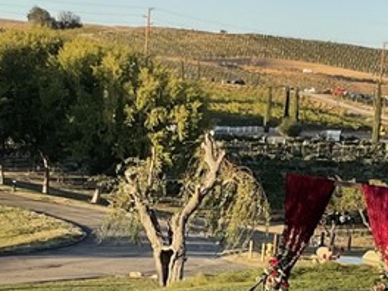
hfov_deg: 17.9
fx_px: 1233
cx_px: 245
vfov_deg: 13.4
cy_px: 253
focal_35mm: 110
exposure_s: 1/781
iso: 16
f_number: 1.8
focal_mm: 3
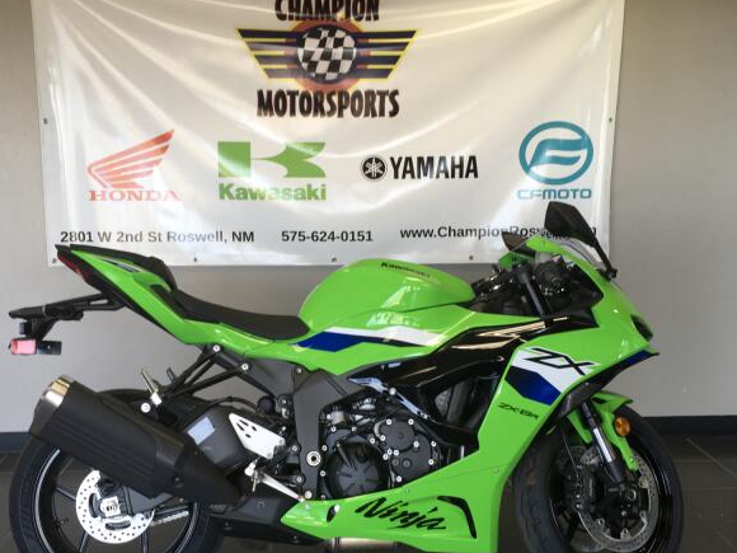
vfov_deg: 35.9
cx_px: 337
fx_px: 852
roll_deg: +0.2
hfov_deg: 46.7
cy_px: 308
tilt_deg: -8.9
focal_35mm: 40
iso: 32
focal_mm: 4.15
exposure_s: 1/60
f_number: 2.2
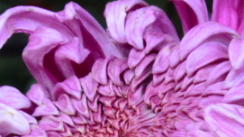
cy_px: 228
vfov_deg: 2.3
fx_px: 3453
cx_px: 199
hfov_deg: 4.0
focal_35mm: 534
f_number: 20
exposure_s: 1/250
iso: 5000
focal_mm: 90
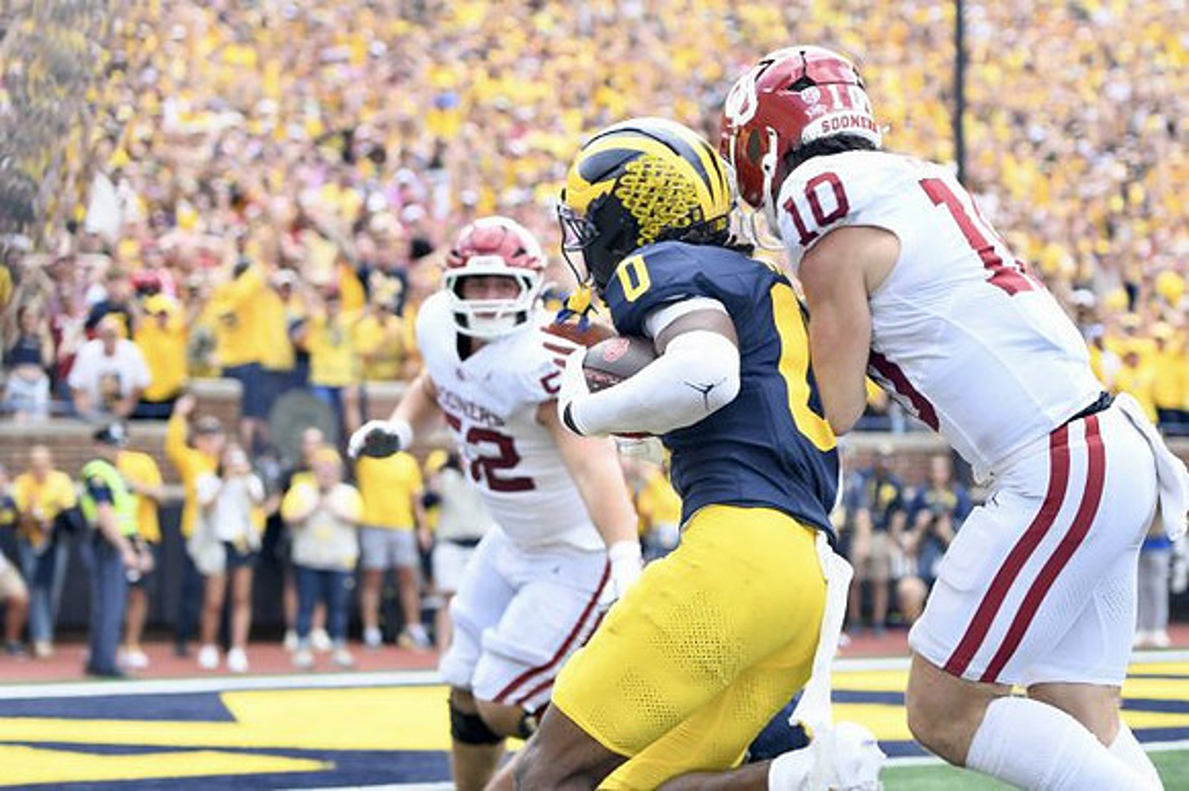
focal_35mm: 105
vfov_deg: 13.0
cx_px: 594
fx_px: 3466
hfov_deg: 19.5
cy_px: 396
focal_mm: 70
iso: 400
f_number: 2.8
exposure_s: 1/1000
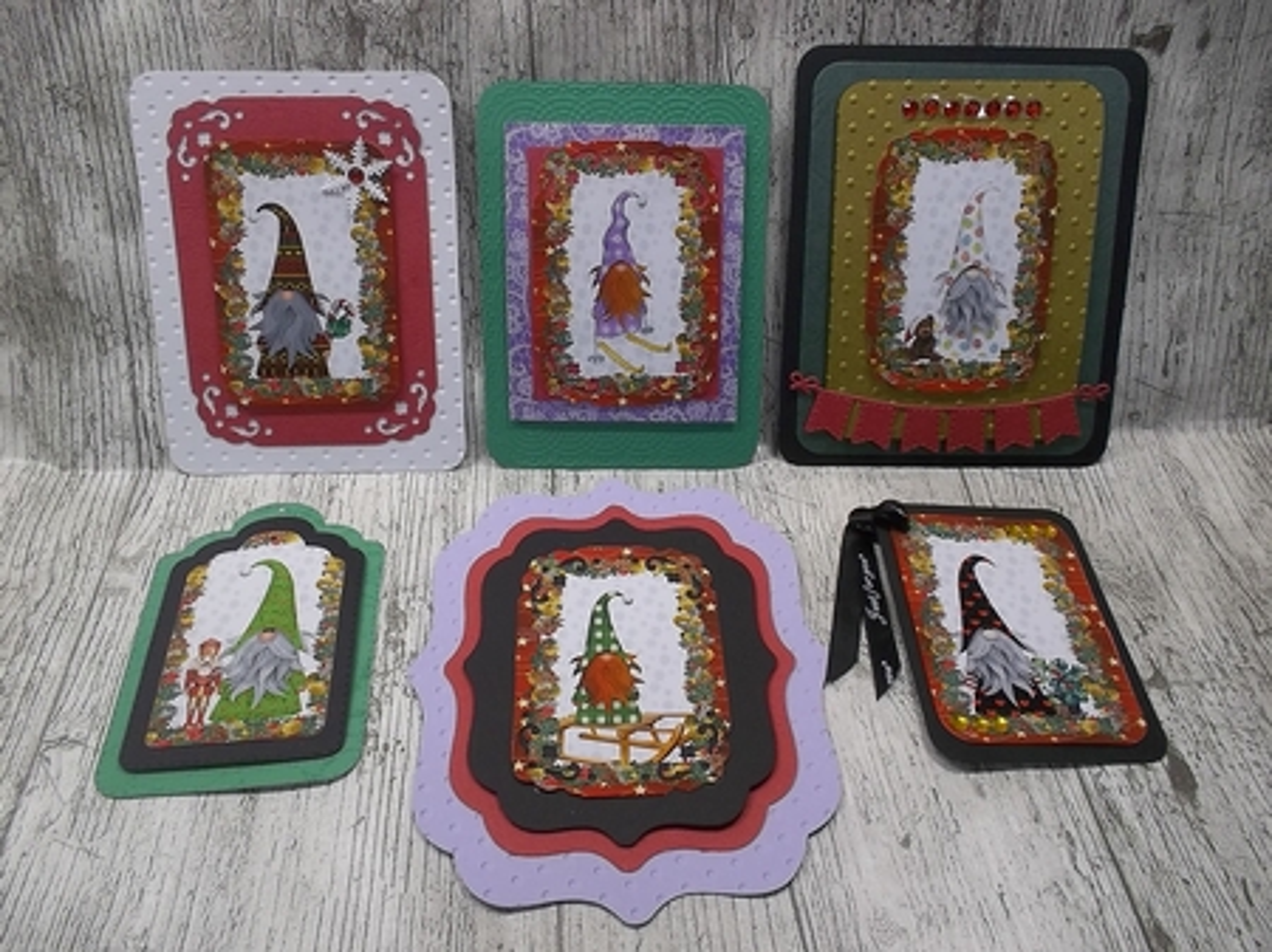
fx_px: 1065
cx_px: 636
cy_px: 476
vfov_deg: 48.2
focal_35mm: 29
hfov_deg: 61.7
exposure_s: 1/30
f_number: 3.3
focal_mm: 4.1
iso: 95
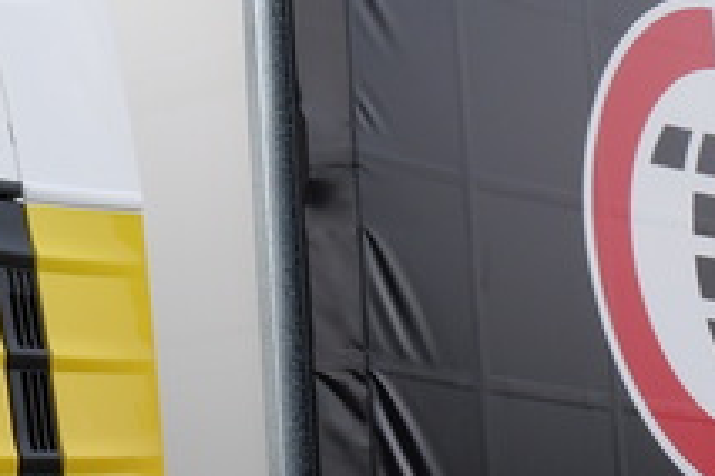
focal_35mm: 155
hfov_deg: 12.6
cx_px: -332
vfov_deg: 8.8
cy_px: 362
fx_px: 3078
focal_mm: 22
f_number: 11
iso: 200
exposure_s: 1/80
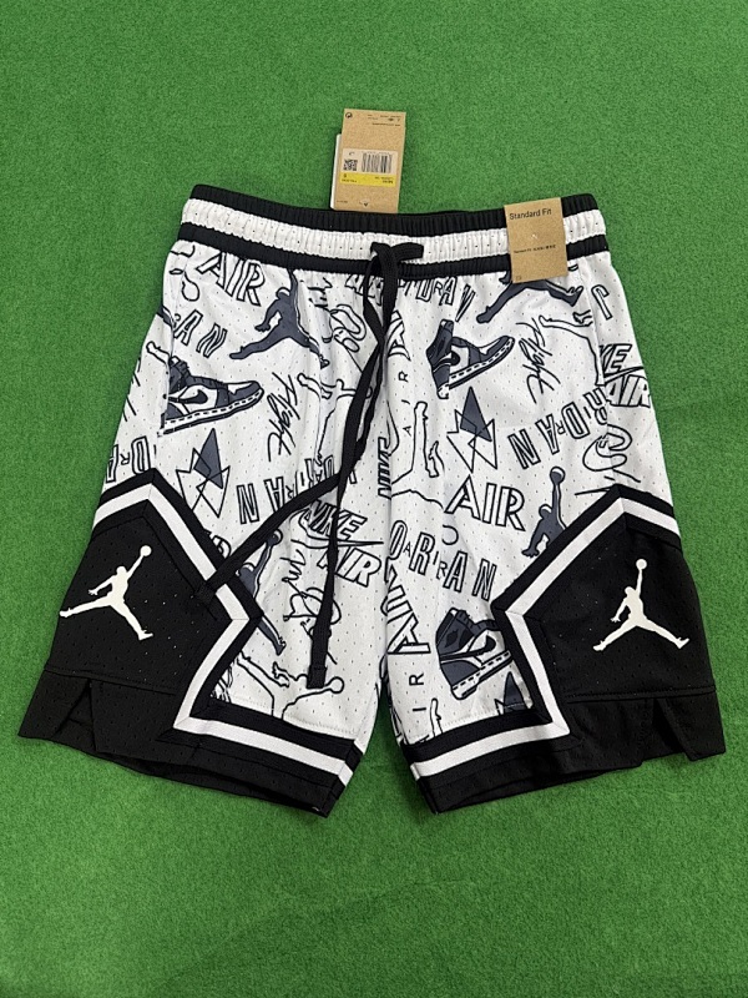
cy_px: 499
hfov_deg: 56.8
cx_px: 374
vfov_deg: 71.6
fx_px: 691
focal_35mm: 24
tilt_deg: -79.1
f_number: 1.78
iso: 200
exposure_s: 1/100
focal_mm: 6.76
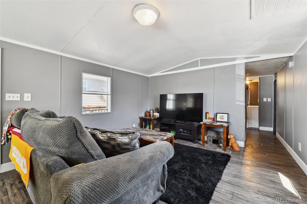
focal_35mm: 15
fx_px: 128
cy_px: 102
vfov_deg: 77.3
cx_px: 154
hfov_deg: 100.4
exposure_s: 1/8
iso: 400
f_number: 11
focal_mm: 15
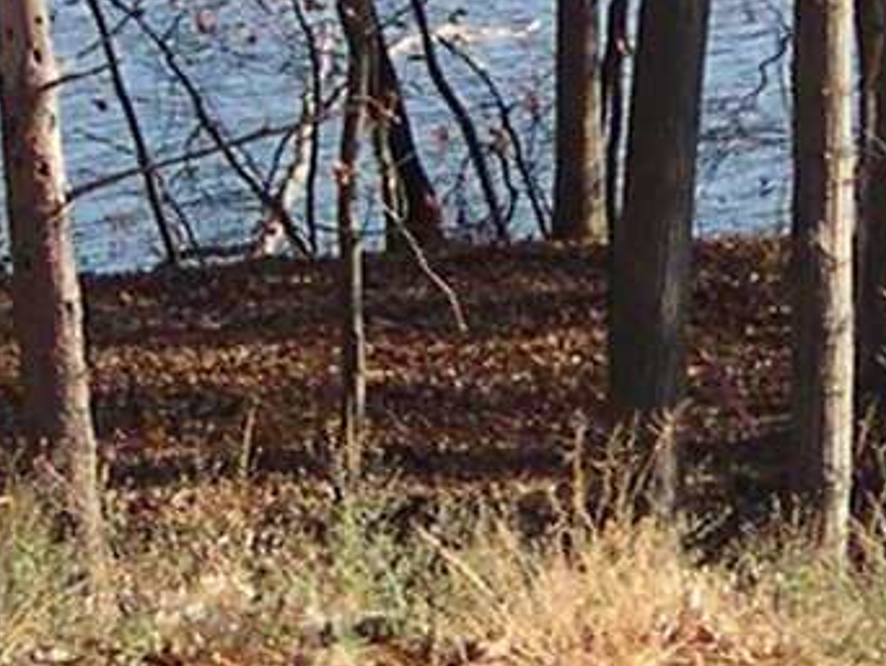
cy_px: 189
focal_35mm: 312
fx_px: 7991
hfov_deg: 6.3
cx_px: 842
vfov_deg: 4.8
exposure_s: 1/478
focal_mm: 10.1
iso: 100
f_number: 3.1
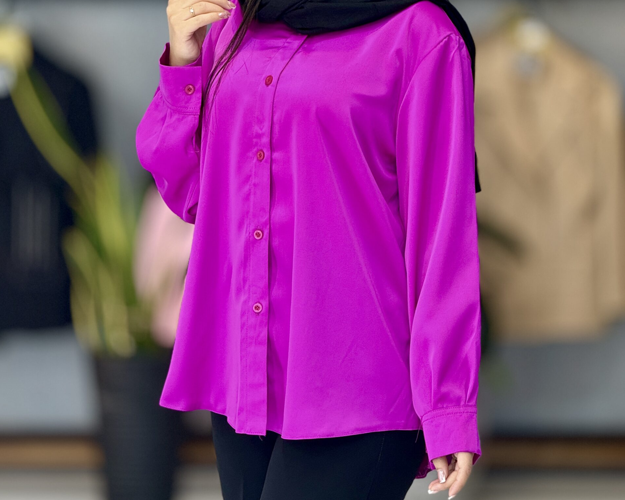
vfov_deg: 9.8
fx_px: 2904
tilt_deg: -5.9
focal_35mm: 157
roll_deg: -0.7
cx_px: 312
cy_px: 168
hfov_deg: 12.3
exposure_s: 1/100
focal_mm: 15.66
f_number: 2.8
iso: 160
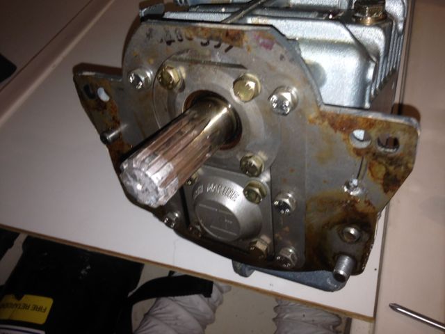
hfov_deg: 55.4
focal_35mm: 33
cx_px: 222
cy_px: 167
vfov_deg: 42.9
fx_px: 424
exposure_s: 1/22
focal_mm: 4.12
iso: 50
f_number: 2.4
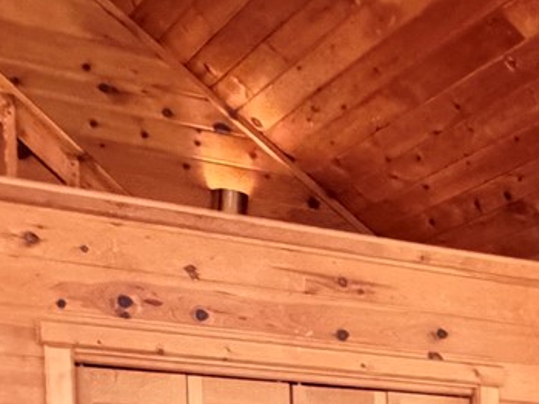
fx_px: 1276
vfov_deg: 16.2
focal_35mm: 82
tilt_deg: -2.7
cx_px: 684
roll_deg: +0.4
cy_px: 638
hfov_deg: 21.7
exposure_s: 1/40
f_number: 2.2
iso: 1250
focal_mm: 2.22
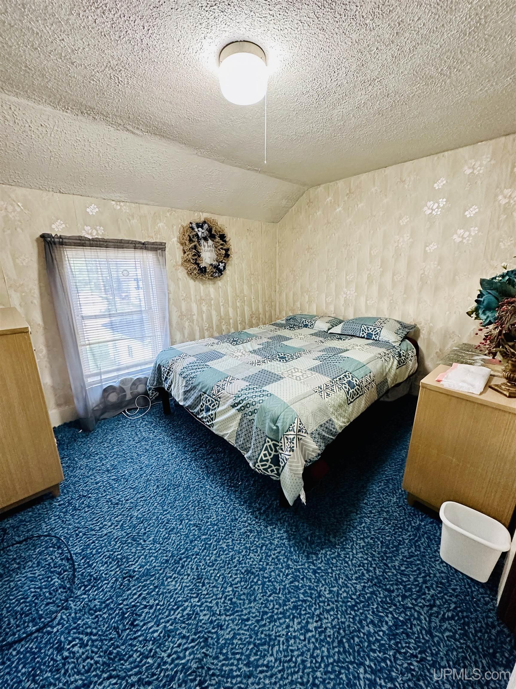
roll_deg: +0.0
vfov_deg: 102.1
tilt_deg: -15.4
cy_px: 344
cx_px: 258
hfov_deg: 85.7
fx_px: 278
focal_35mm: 14
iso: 500
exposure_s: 1/60
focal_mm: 2.22
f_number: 2.2
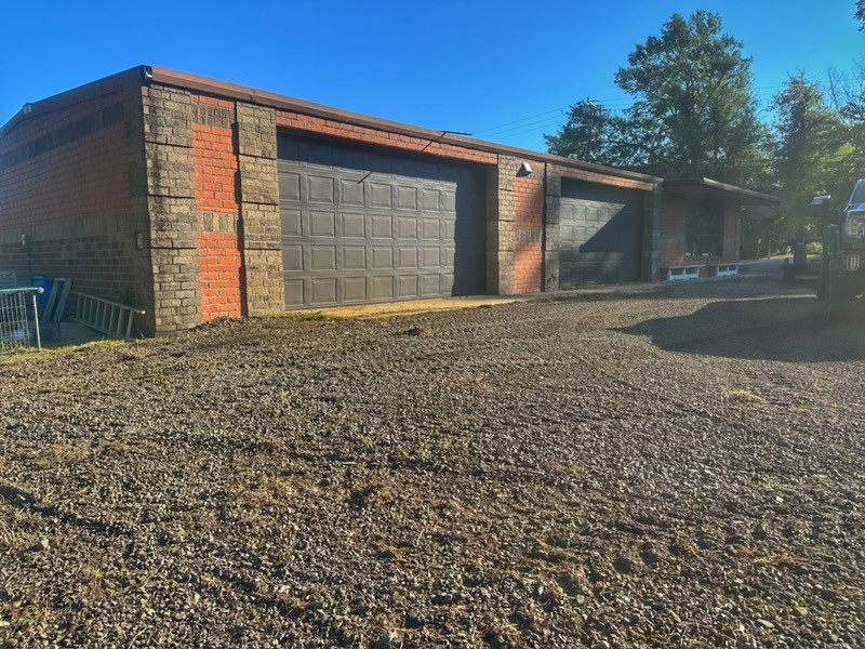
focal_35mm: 24
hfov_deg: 71.6
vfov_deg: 56.8
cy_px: 324
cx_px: 432
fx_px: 600
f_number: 1.78
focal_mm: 6.86
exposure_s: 1/2155
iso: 80
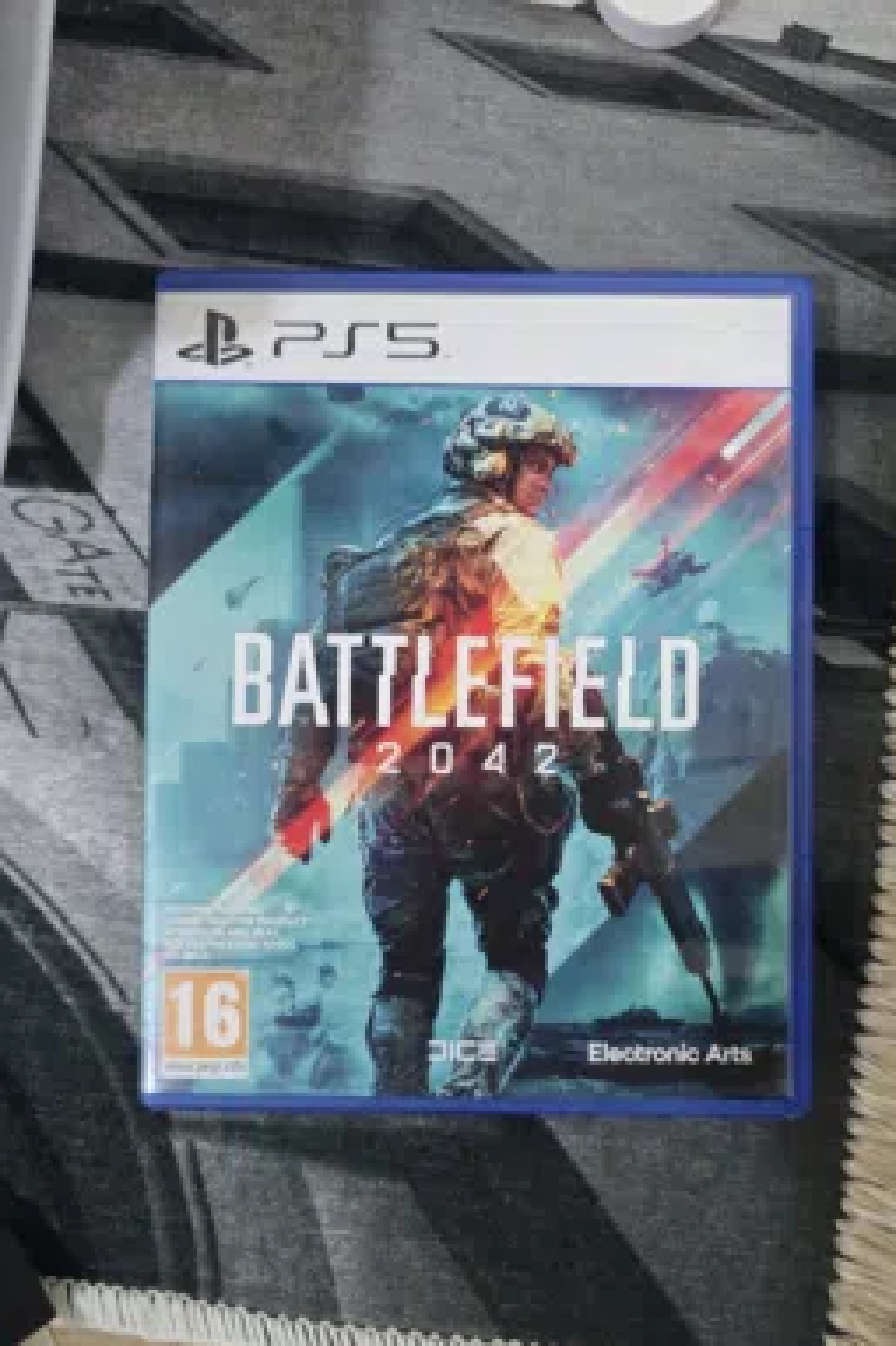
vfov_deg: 71.5
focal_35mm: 25
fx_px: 934
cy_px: 699
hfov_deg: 51.1
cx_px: 509
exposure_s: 1/100
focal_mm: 6.3
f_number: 1.7
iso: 800
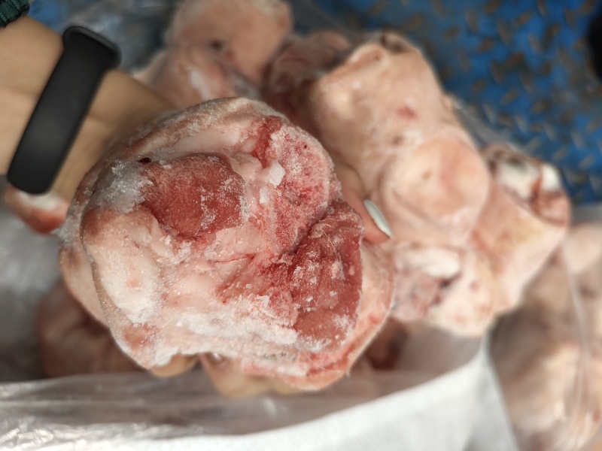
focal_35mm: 24
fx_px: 417
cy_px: 226
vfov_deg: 56.8
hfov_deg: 71.6
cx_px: 301
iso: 227
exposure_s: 1/100
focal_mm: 5.56
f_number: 1.88
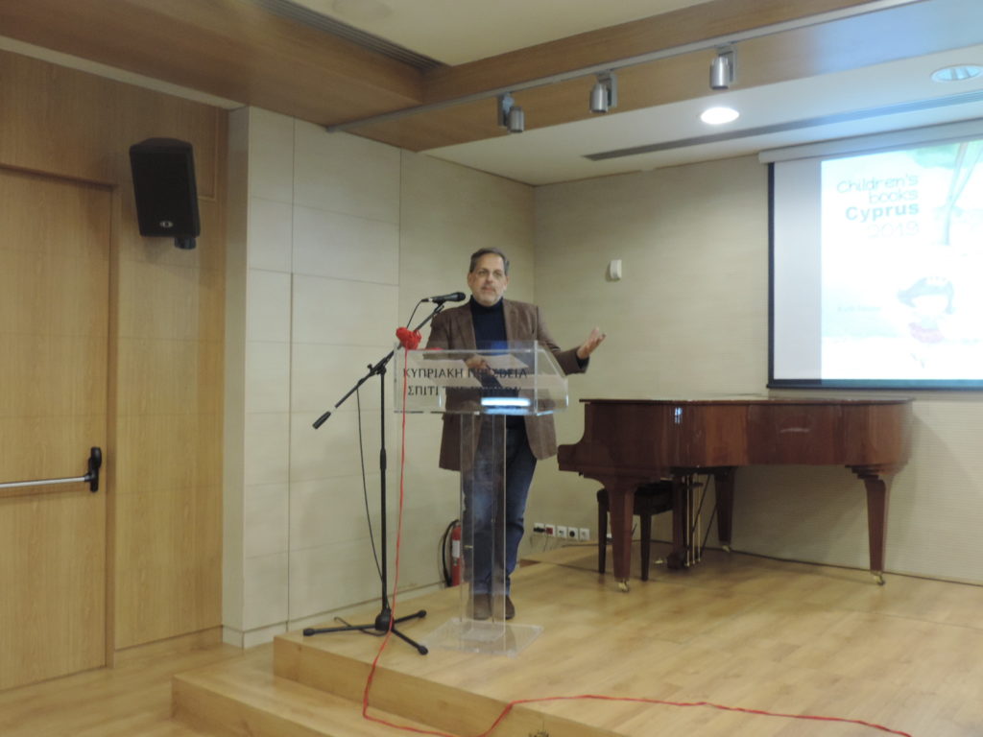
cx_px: 492
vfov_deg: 42.9
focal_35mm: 33
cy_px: 368
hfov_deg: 55.4
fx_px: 937
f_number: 3.2
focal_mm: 5.8
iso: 400
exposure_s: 1/15
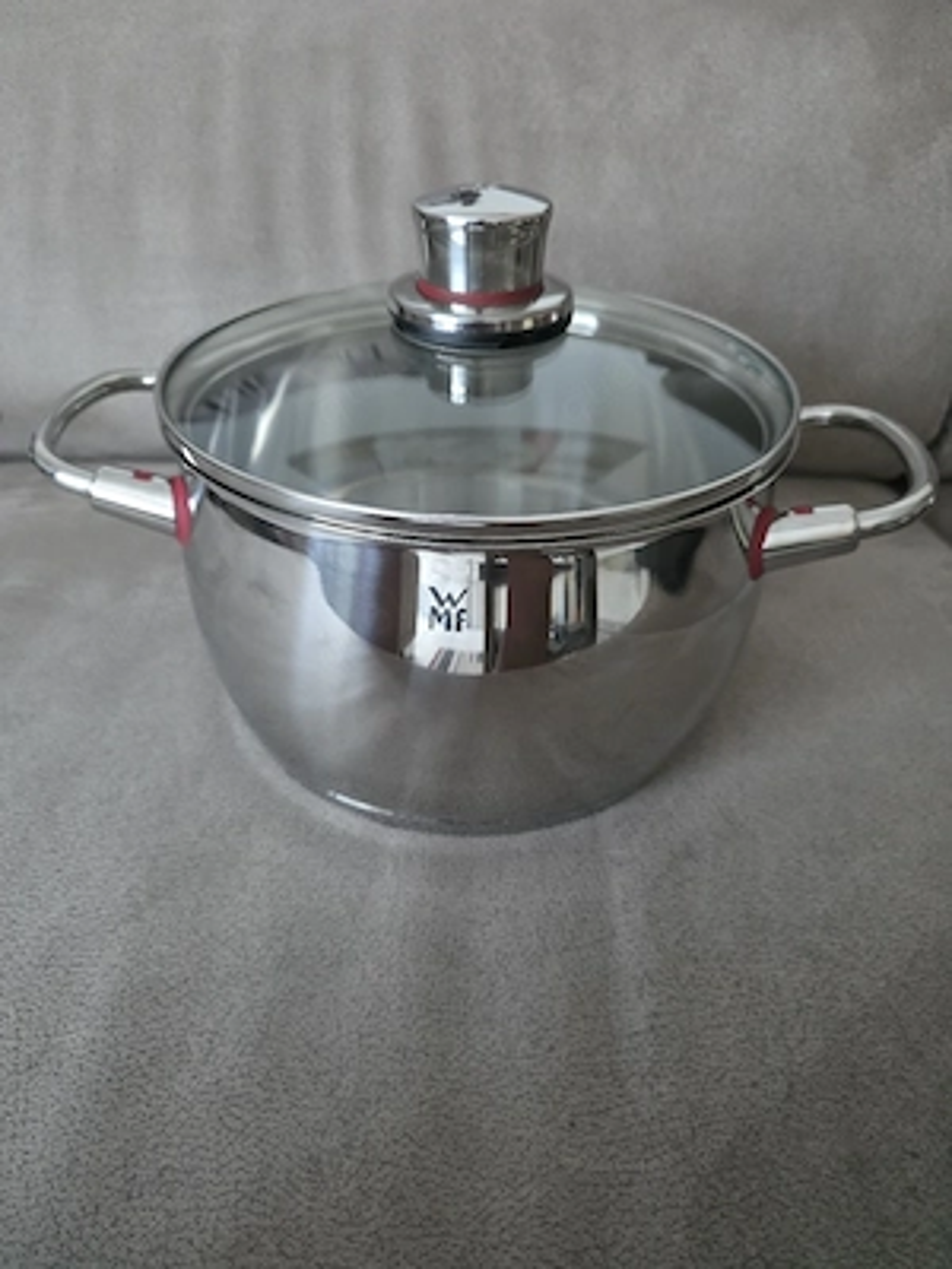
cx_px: 476
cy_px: 634
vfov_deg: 73.9
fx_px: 843
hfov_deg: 58.9
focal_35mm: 23
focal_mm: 6.25
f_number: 1.7
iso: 2000
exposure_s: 1/101
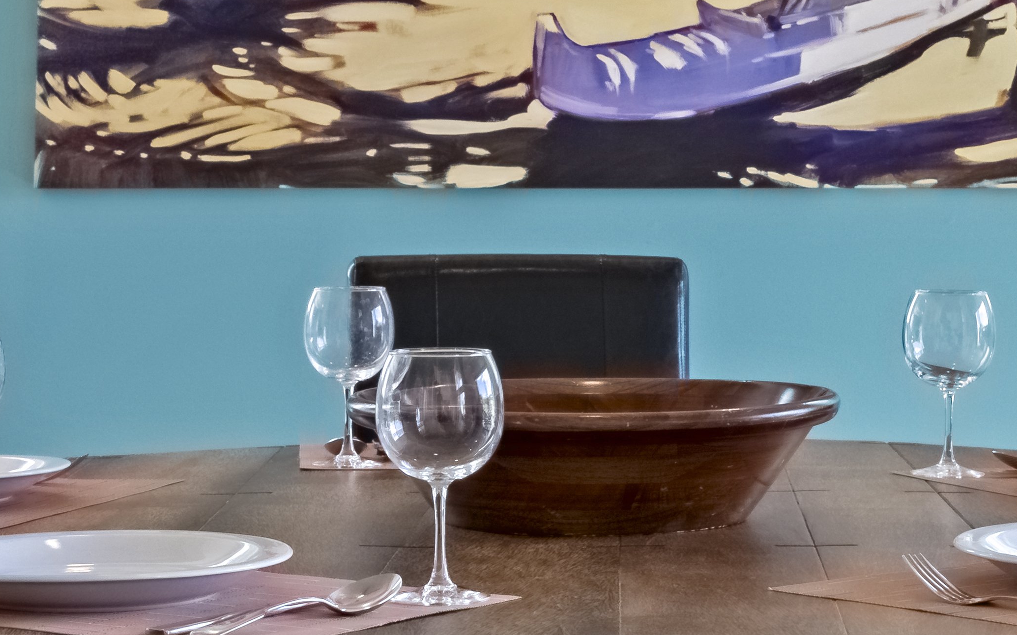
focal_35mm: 122
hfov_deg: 17.1
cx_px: 639
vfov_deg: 10.7
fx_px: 3381
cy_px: 129
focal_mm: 30
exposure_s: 1/2000
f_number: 9
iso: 1600
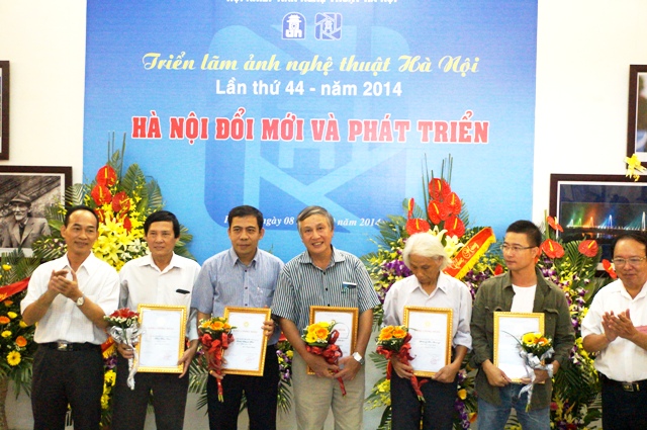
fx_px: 781
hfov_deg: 45.0
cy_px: 215
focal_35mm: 44
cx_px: 324
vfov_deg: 30.8
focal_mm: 29
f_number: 5
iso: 3200
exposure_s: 1/160
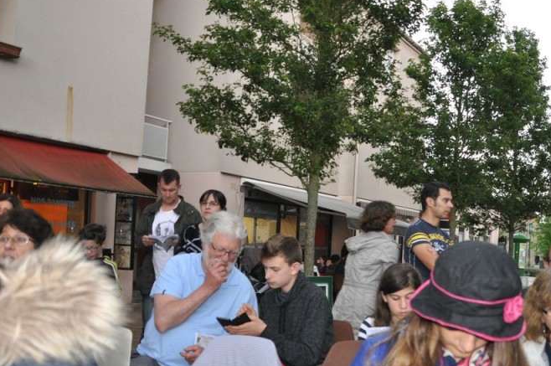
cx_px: 355
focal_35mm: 42
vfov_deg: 31.5
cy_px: 253
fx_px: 642
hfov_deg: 45.9
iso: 800
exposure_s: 1/125
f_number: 3.5
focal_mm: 18
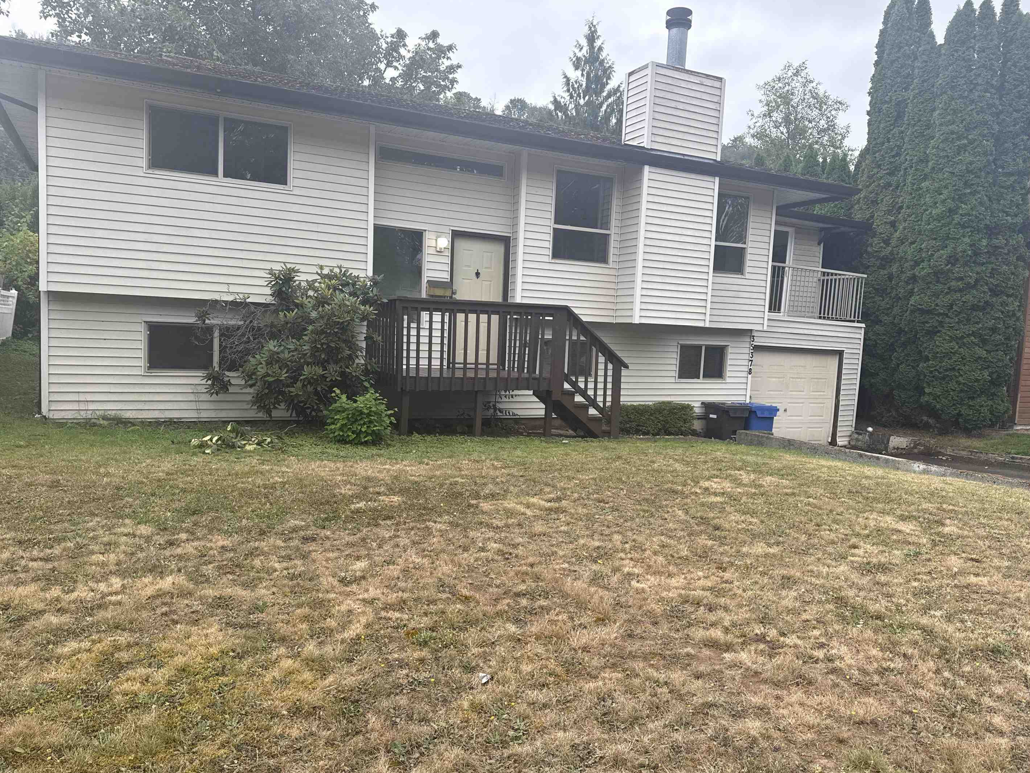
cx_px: 523
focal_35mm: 26
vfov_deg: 53.1
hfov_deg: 67.3
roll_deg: -1.3
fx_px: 774
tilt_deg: -5.0
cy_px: 400
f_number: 1.78
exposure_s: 1/805
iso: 80
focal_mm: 6.76
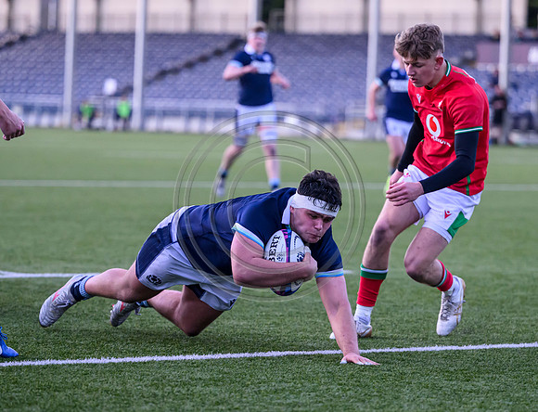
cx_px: 271
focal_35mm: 210
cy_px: 271
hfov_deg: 9.4
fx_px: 3284
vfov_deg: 7.2
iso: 2000
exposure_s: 1/1250
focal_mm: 130
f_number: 2.8
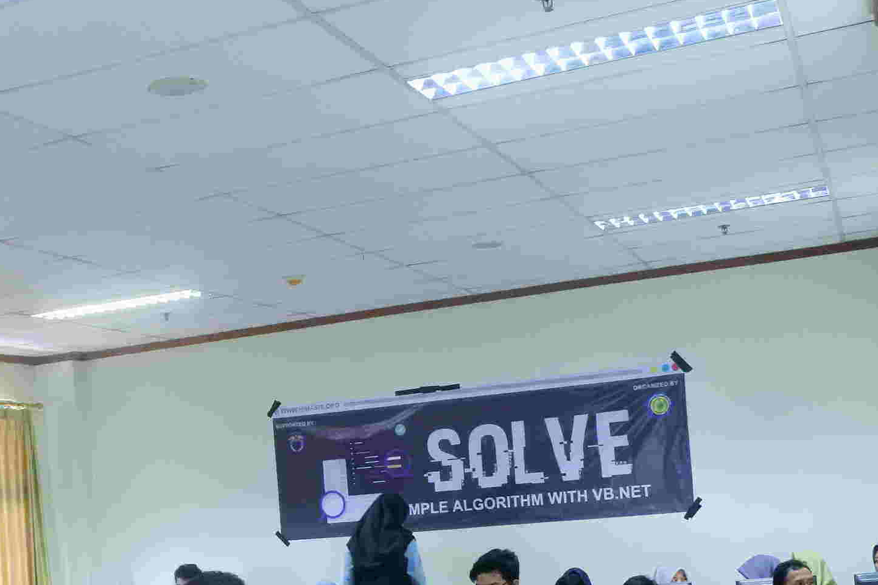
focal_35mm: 56
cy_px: 503
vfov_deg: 23.7
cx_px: 219
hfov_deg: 34.9
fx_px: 1366
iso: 3200
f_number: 4.5
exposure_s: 1/30
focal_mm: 10.9
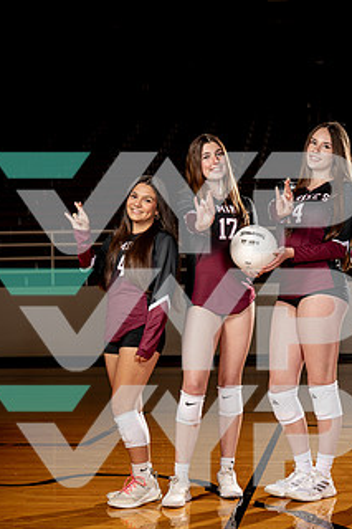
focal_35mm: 69
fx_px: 1013
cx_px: 238
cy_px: 321
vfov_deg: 29.2
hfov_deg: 19.6
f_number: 5.6
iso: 100
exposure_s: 1/250
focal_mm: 49
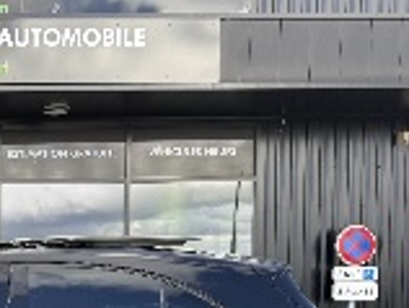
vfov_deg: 22.4
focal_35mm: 63
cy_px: 313
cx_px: -91
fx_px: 745
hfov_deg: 26.9
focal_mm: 6.76
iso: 80
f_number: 1.78
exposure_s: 1/464
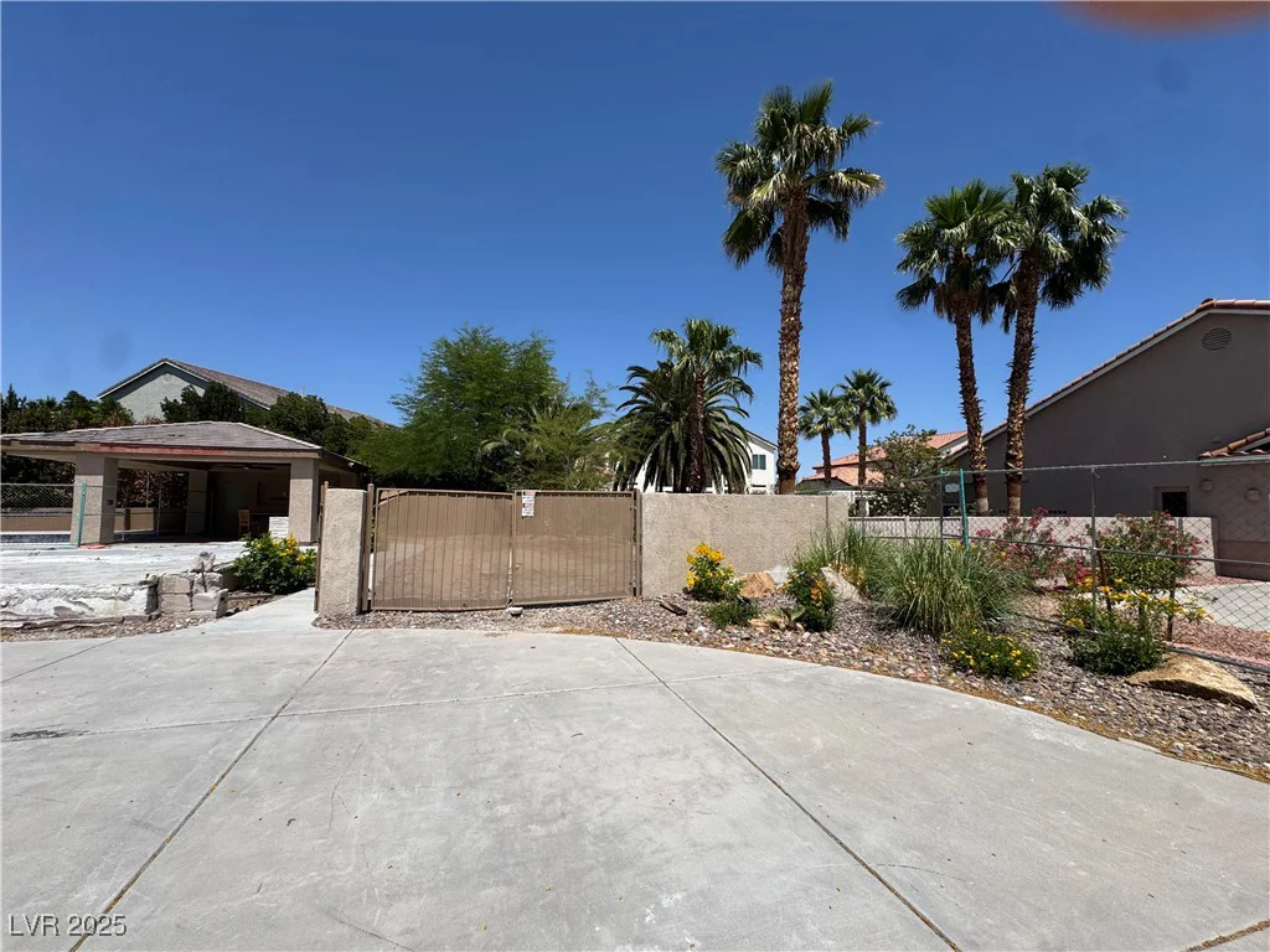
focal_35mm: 14
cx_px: 635
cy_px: 476
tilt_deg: +2.6
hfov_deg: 102.1
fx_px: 514
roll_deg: -0.5
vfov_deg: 85.7
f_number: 2.2
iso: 50
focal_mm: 2.22
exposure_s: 1/2985
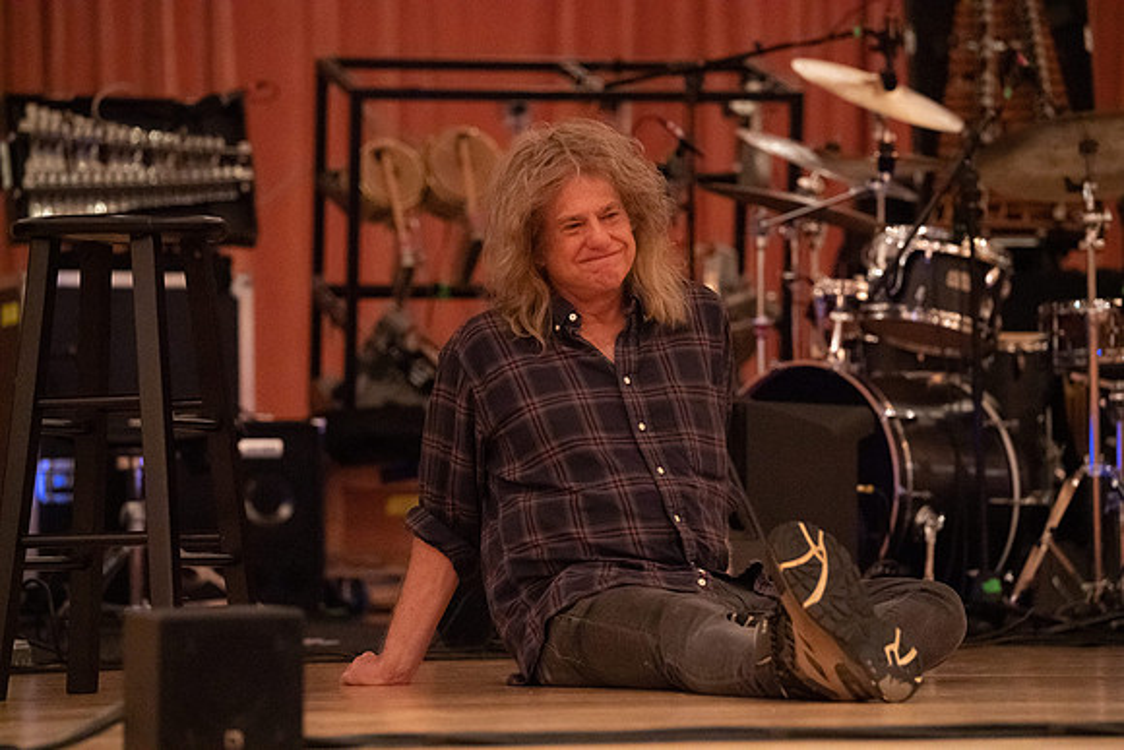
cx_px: 562
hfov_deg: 12.4
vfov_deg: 8.3
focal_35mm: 165
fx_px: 5153
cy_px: 375
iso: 20000
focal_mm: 165
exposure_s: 1/160
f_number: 4.5
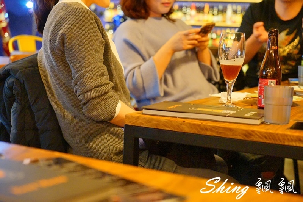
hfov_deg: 28.8
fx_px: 589
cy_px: 101
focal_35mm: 70
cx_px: 152
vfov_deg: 19.4
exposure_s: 1/30
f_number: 4
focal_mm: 70
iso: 6400
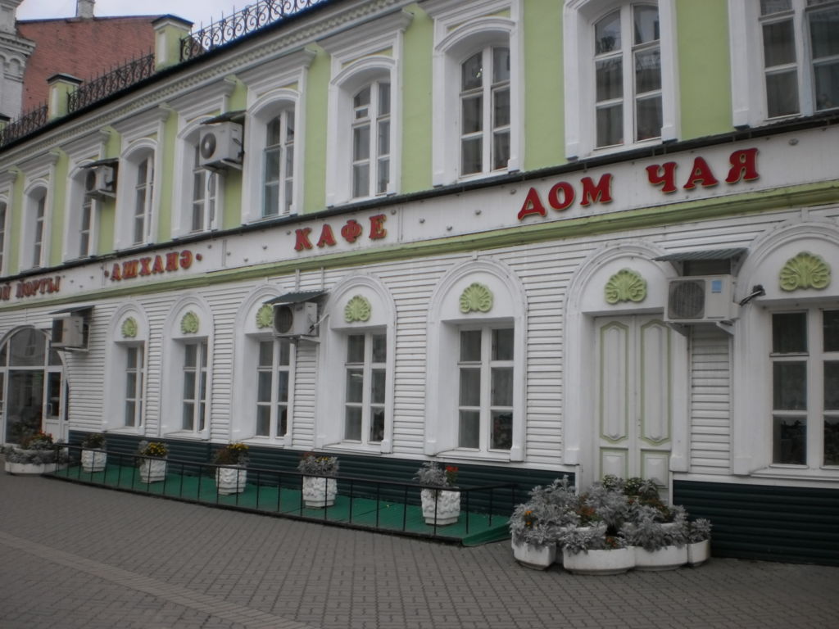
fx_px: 873
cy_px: 314
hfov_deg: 51.4
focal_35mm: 36
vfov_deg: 39.7
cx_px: 420
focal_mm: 6.3
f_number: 3.1
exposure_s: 1/160
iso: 100
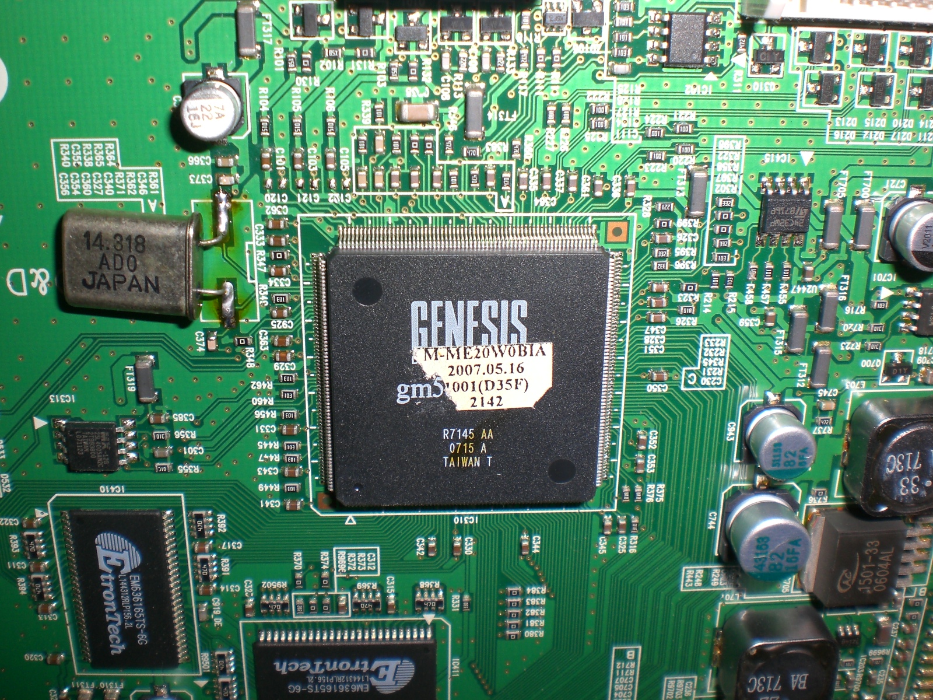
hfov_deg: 49.0
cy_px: 350
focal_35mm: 38
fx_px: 1024
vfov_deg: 37.7
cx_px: 466
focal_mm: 6.3
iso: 50
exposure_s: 1/60
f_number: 4.4
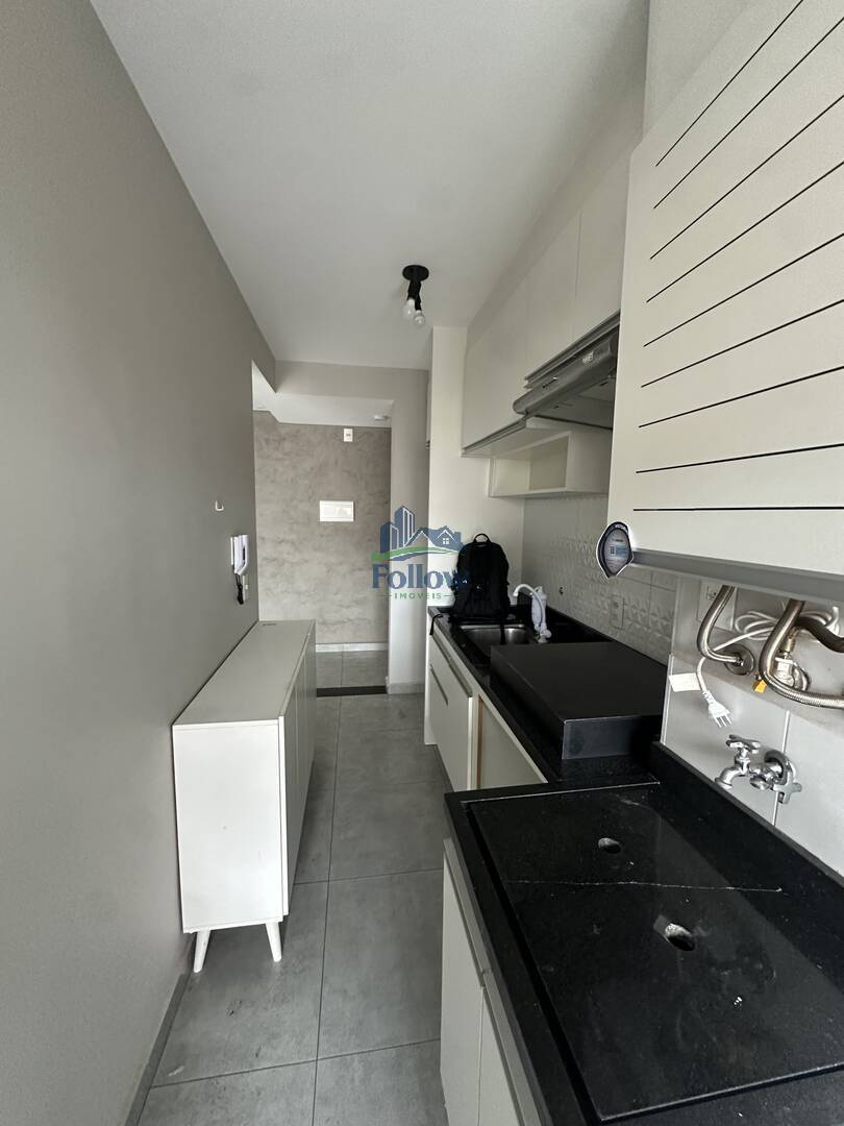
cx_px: 422
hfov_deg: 85.7
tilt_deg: -5.4
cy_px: 563
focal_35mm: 14
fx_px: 455
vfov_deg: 102.1
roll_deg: -1.5
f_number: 2.2
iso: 500
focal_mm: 2.22
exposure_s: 1/60
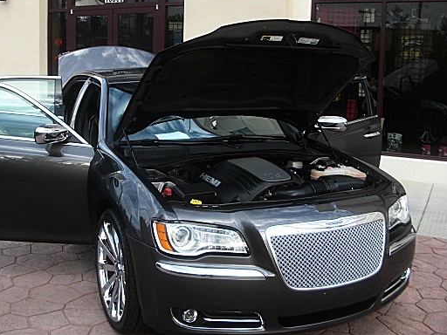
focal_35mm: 45
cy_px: 148
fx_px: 581
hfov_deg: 42.0
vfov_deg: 32.2
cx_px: 193
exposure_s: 1/80
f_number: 2.8
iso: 50
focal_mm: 6.3
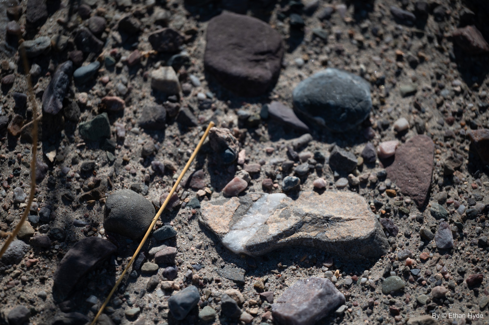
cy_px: 162
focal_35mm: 200
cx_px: 244
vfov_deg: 6.9
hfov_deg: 10.3
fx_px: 2715
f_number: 2.8
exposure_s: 1/5000
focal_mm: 200
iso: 100
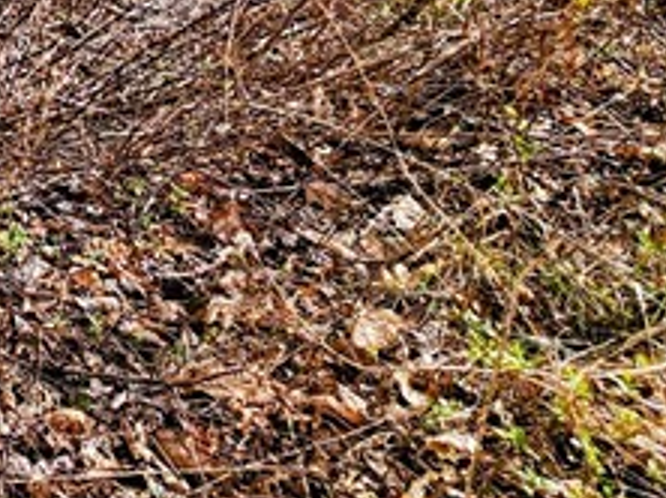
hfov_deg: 22.5
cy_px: -267
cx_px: -462
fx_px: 1153
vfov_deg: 20.5
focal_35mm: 60
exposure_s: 1/876
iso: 50
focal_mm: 2.2
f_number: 2.2
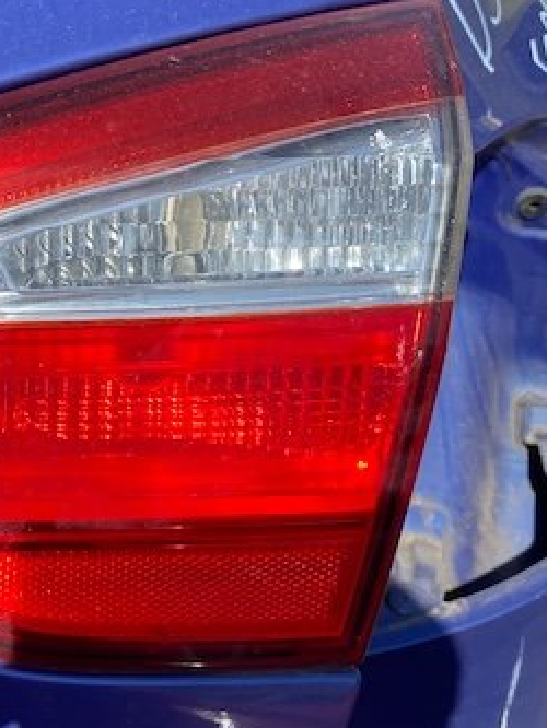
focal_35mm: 50
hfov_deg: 28.1
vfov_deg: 38.2
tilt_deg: -41.6
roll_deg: +5.4
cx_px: 57
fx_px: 1053
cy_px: 356
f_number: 1.8
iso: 32
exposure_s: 1/1727
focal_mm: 4.25
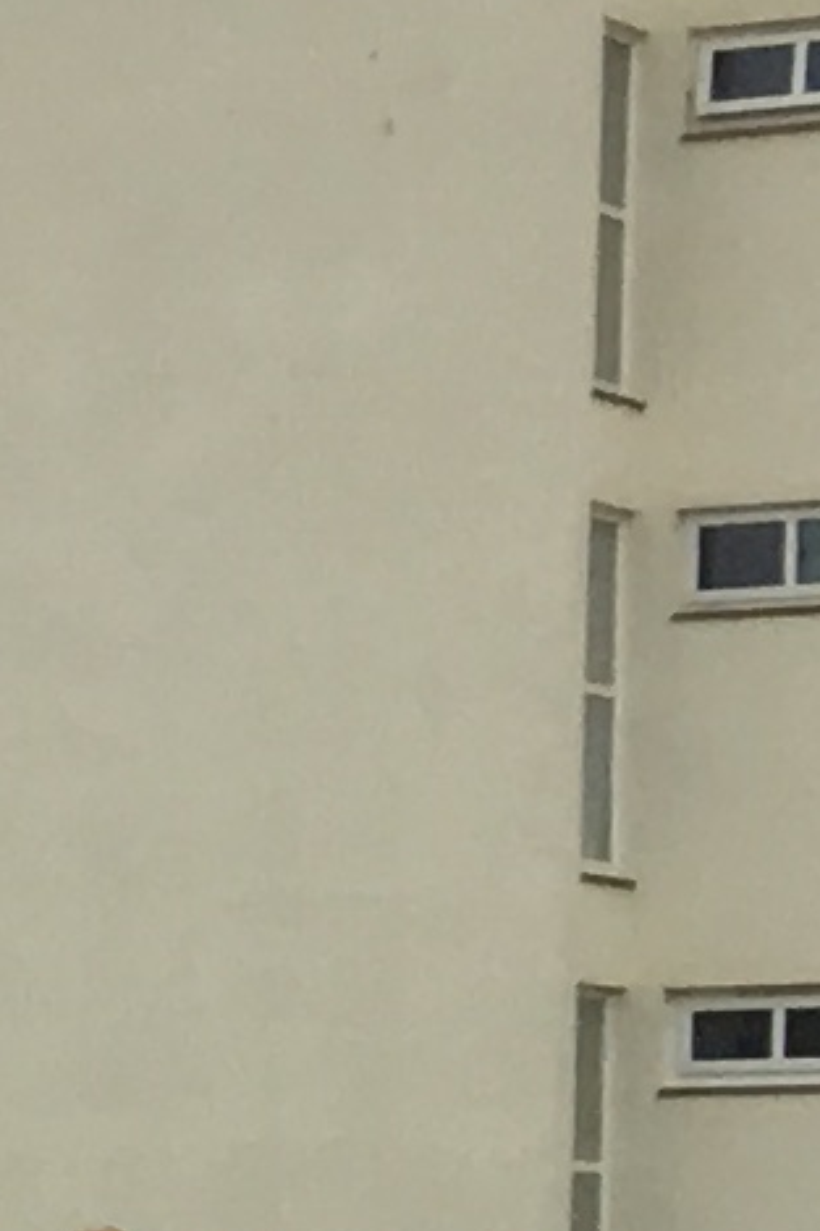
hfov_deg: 4.4
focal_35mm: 259
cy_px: 1752
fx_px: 8855
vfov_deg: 7.8
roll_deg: -0.4
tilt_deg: -2.5
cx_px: -3697
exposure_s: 1/172
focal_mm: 4.15
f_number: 2.2
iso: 25
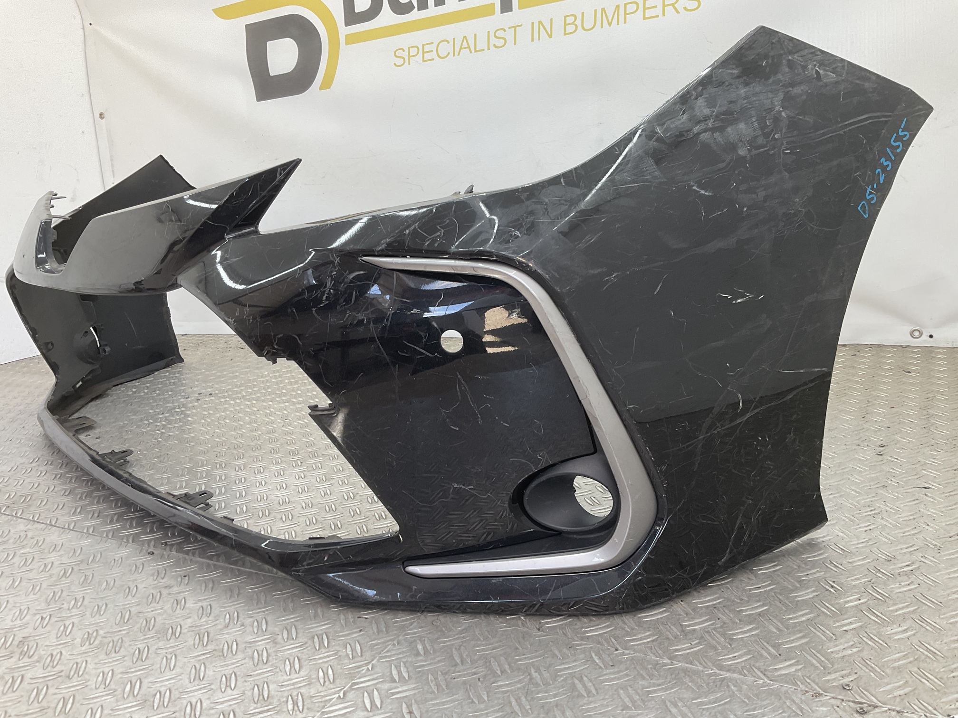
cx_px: 479
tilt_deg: -16.4
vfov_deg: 48.2
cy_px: 359
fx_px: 803
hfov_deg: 61.7
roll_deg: +4.7
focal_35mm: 29
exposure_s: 1/100
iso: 25
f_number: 1.8
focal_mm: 3
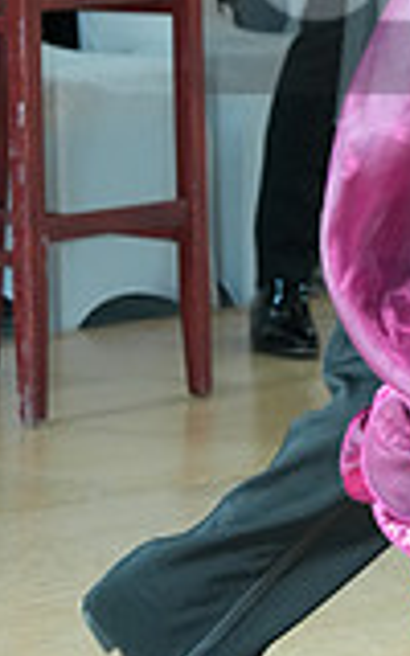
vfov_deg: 5.9
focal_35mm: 355
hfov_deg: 3.7
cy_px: -41
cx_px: 769
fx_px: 6347
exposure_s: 1/250
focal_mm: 96
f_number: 5
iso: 3200
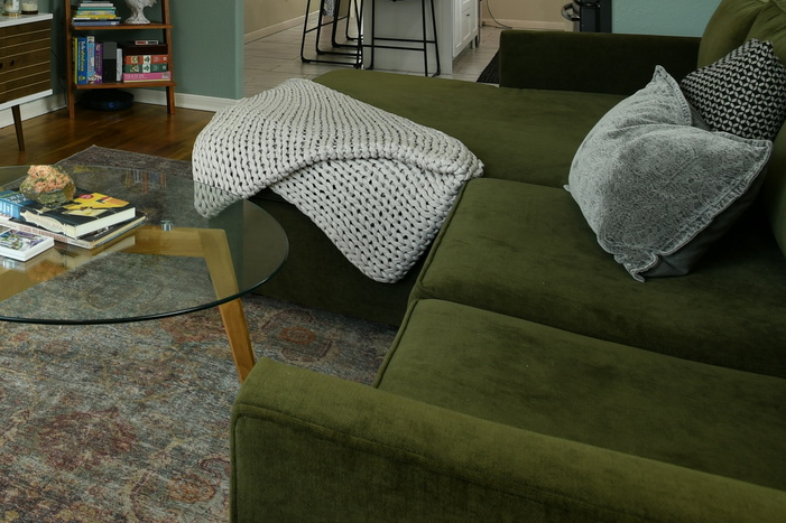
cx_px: 41
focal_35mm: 37
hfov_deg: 45.6
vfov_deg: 31.6
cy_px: -62
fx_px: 808
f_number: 8
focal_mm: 11
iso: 125
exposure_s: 1/8
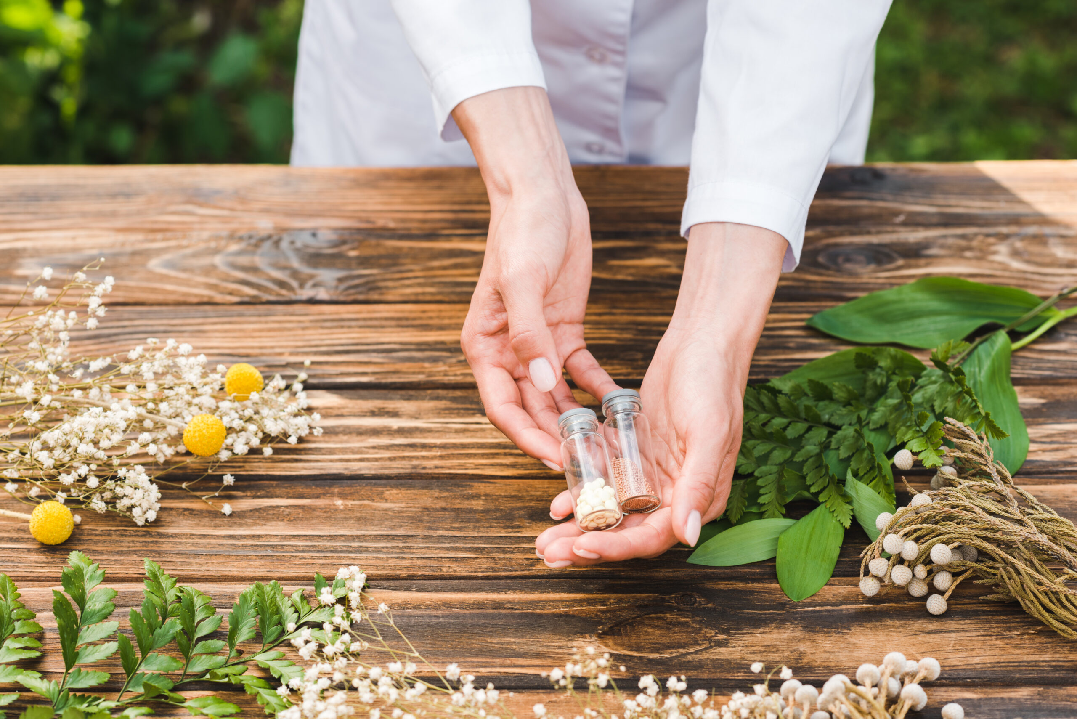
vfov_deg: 16.1
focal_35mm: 85
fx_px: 2544
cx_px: 538
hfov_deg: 23.9
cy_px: 360
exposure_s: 1/160
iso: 100
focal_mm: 85
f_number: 5
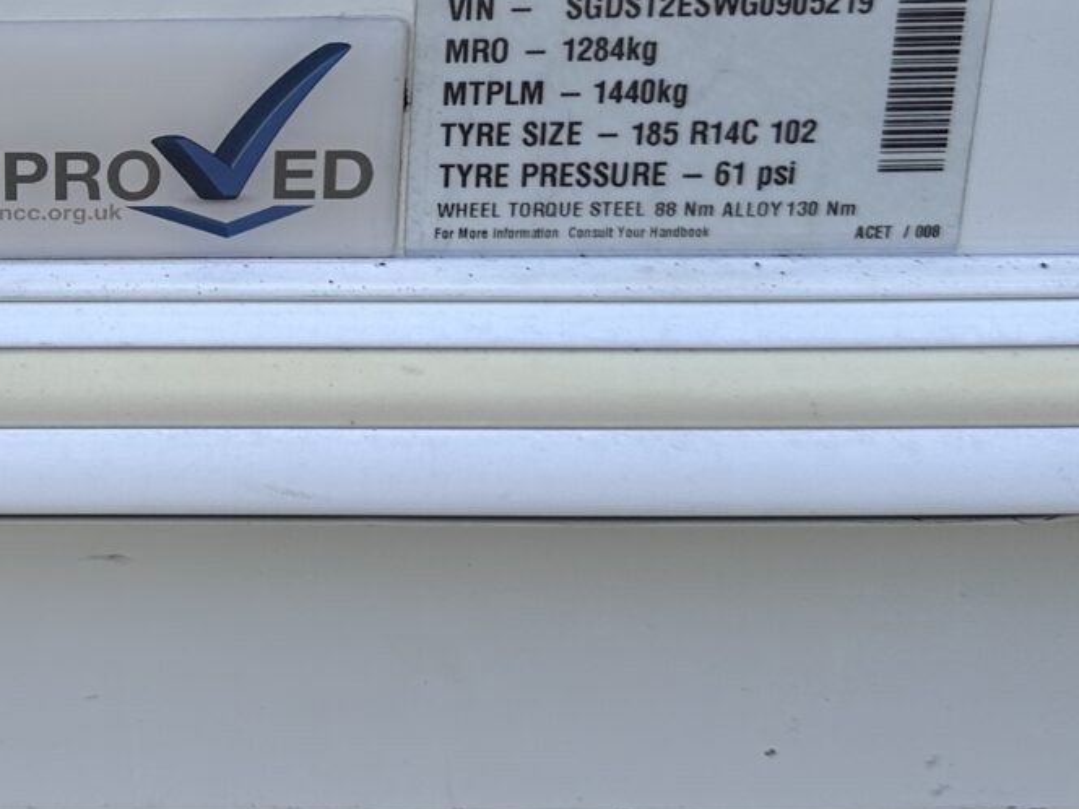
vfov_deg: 19.3
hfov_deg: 24.7
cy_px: -29
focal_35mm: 74
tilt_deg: -20.8
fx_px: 2307
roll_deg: +0.8
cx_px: -78
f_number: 1.78
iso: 80
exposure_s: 1/2155
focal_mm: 6.86
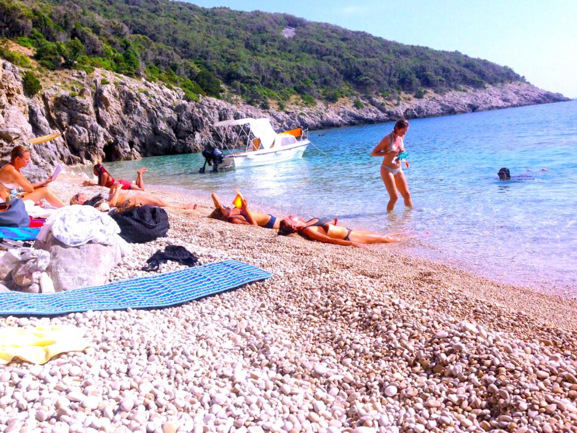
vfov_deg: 39.6
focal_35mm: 36
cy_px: 234
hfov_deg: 51.3
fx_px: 600
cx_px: 272
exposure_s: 1/2584
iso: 50
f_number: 2.4
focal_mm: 4.12
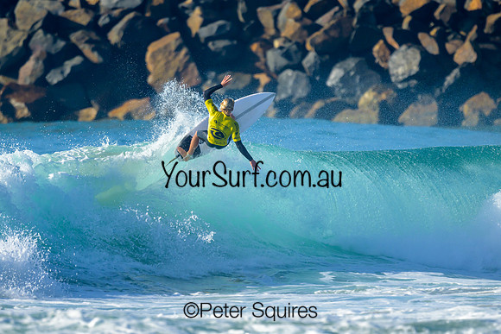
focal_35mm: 1099
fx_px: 15297
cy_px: 196
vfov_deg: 1.3
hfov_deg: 1.9
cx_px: 190
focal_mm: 800
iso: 280
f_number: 6.3
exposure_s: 1/2000
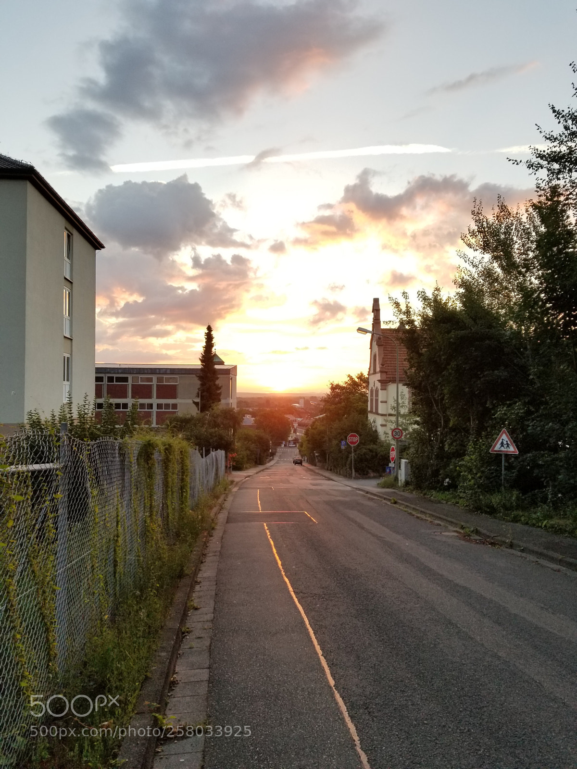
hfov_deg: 53.1
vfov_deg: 67.3
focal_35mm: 26
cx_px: 288
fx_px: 578
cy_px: 384
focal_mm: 4.25
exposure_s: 1/142
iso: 50
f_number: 1.7
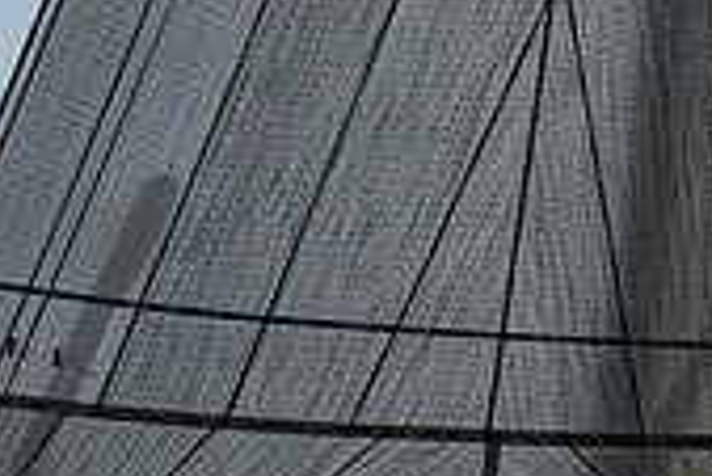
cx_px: 1004
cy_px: 711
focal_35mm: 438
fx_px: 8670
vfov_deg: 3.1
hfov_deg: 4.7
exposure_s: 1/3200
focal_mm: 105
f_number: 6.3
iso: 400
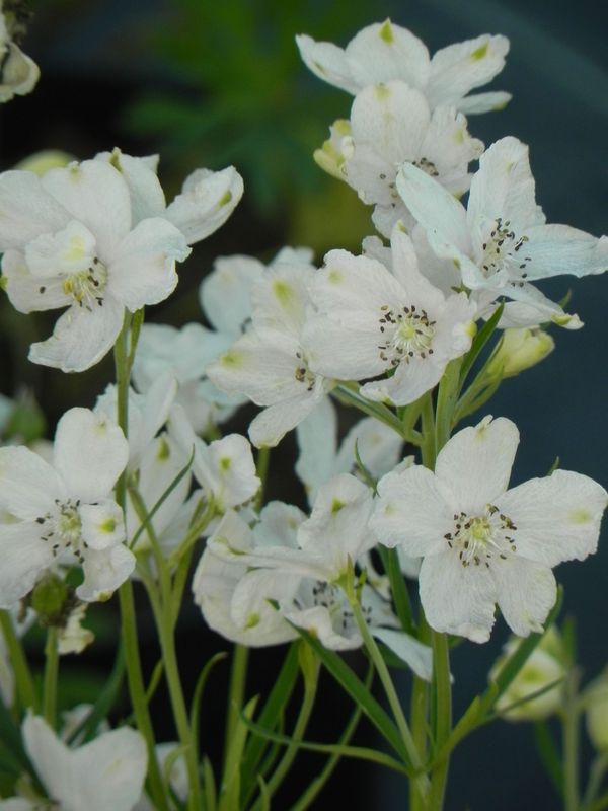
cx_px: 304
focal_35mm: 678
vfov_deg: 2.9
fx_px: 15878
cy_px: 406
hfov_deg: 2.2
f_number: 5
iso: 160
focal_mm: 120
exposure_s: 1/160
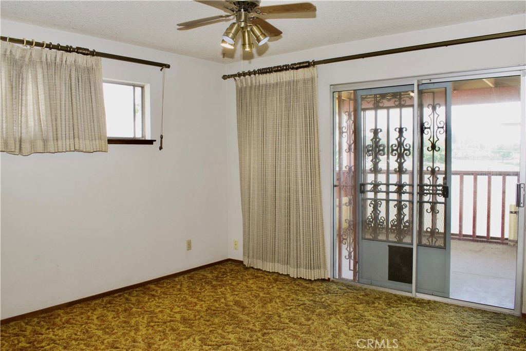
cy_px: 176
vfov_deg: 43.6
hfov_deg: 61.9
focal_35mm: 30
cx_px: 263
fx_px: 438
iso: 1600
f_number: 8
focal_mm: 20
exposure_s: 1/125
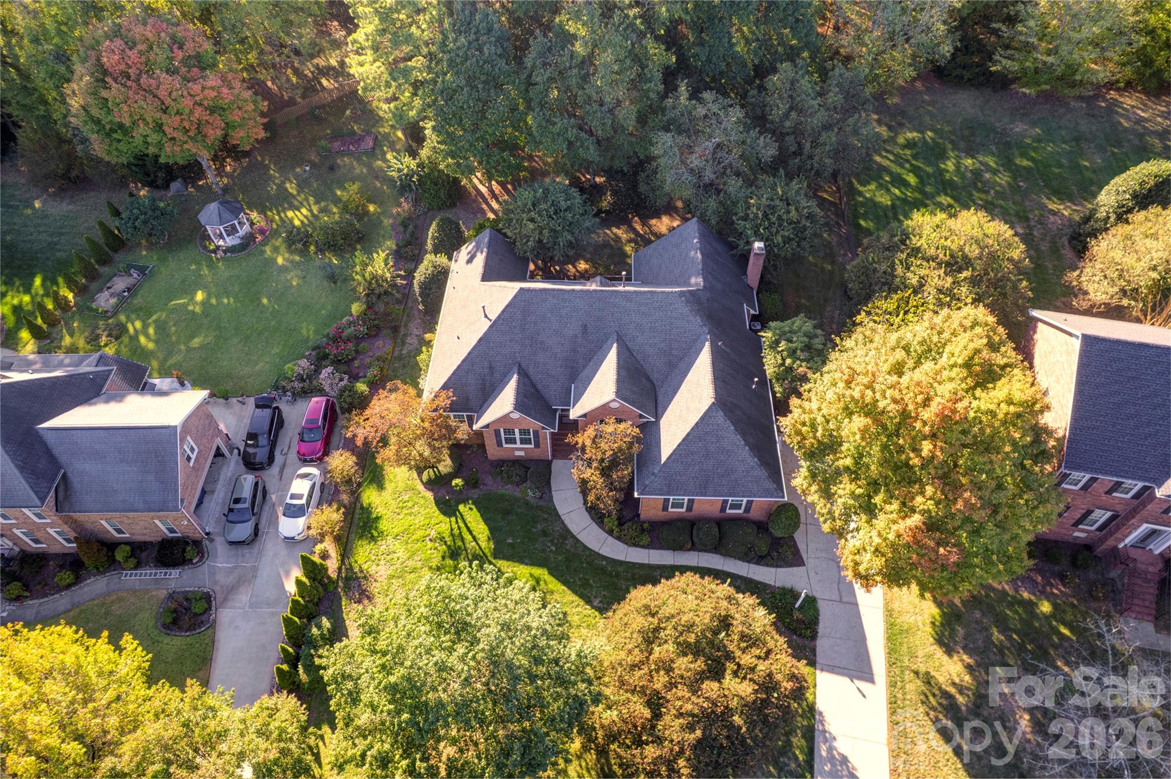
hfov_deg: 78.6
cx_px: 586
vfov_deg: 57.2
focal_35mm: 22
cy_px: 390
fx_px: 715
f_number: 2.8
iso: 100
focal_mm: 8.4
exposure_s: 1/180
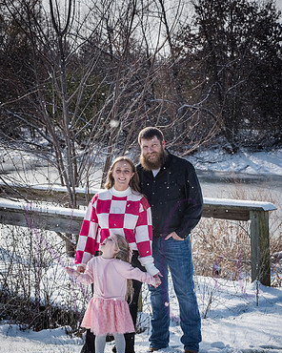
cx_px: 141
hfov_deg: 14.7
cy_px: 213
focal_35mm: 105
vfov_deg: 18.3
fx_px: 1095
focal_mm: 92
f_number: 13
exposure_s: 1/1000
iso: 640
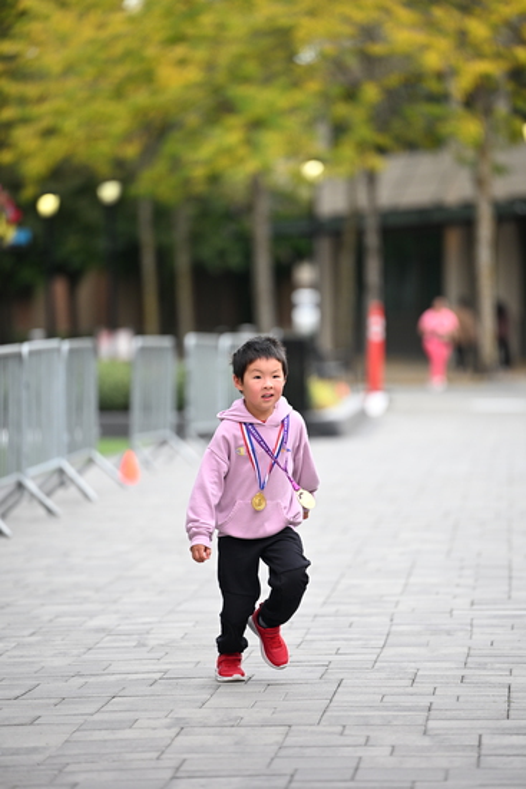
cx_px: 263
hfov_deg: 6.9
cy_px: 394
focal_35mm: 200
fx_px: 4380
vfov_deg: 10.3
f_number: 2.8
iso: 640
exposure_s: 1/1600
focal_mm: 200
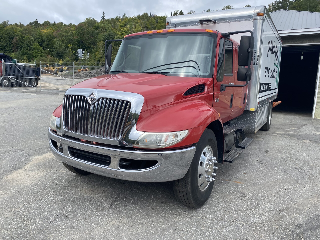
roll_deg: -1.5
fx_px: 240
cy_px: 120
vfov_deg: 53.1
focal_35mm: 26
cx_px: 160
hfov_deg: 67.3
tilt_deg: -6.4
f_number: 1.8
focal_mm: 4.25
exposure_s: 1/1377
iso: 32
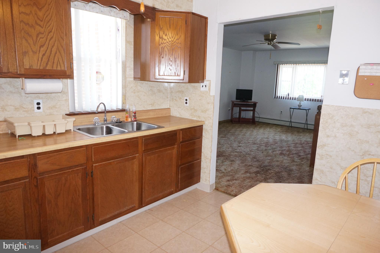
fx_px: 253
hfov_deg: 73.8
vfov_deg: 53.0
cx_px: 190
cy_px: 126
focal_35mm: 24
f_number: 7.1
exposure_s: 1/60
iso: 1600
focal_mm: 16
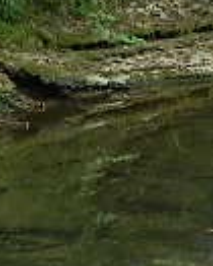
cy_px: -81
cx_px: 487
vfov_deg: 8.0
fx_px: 1865
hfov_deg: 6.3
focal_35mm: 237
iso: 80
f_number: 3.2
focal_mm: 5.6
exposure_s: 1/60
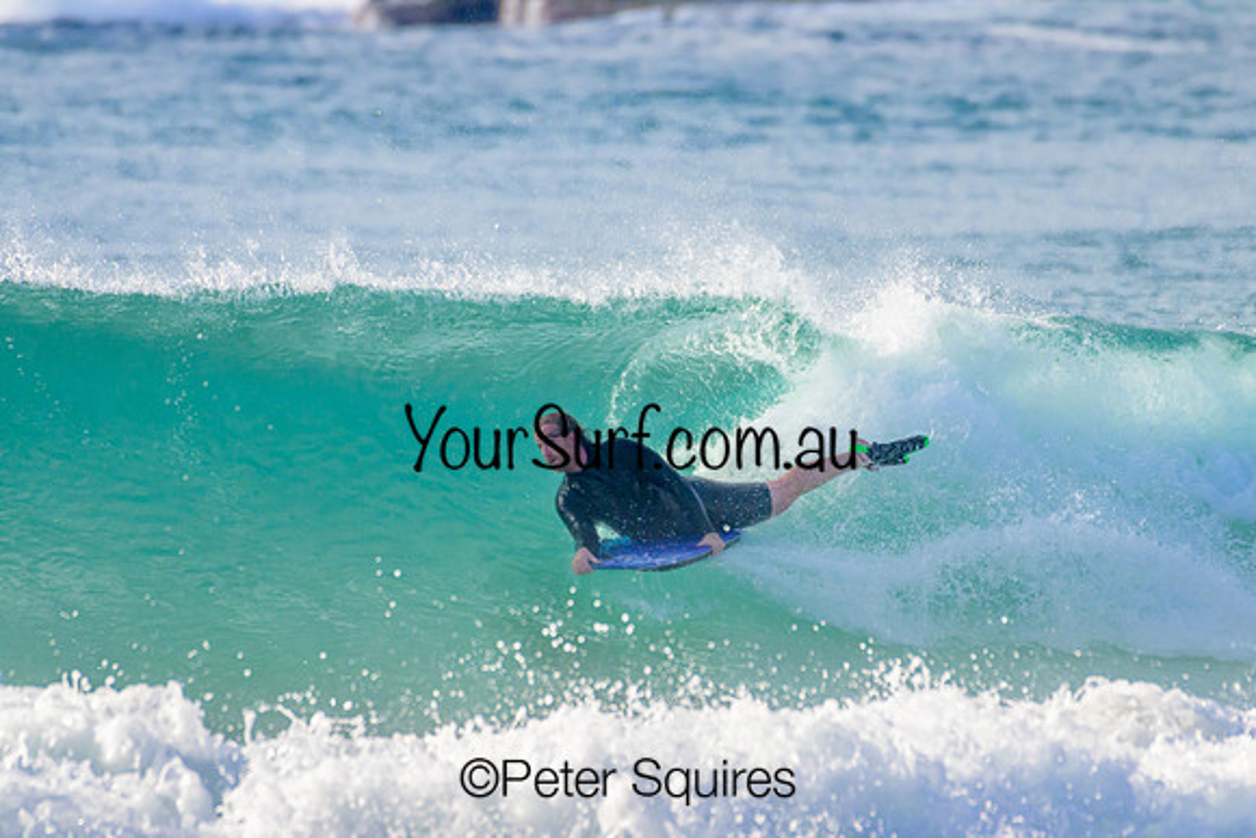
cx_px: 628
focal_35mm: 1000
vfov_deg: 1.4
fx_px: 34895
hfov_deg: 2.1
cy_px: 419
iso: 1100
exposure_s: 1/2000
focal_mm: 1000
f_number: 11
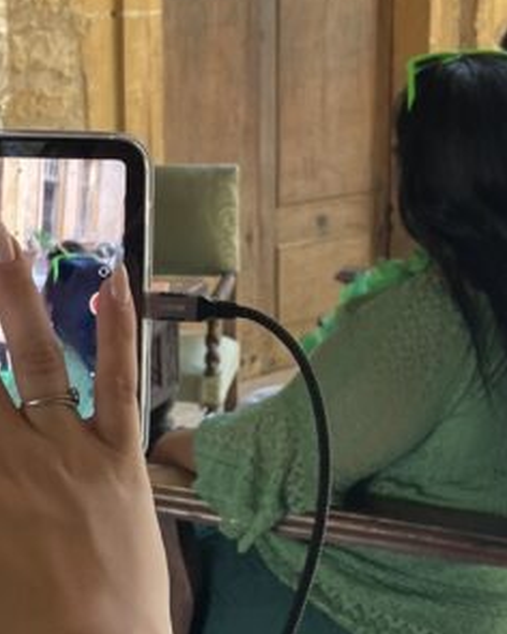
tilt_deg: -11.8
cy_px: 260
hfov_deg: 17.4
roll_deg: +3.7
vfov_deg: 21.7
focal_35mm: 88
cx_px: 133
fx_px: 1651
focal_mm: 4.2
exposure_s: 1/121
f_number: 1.6
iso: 125
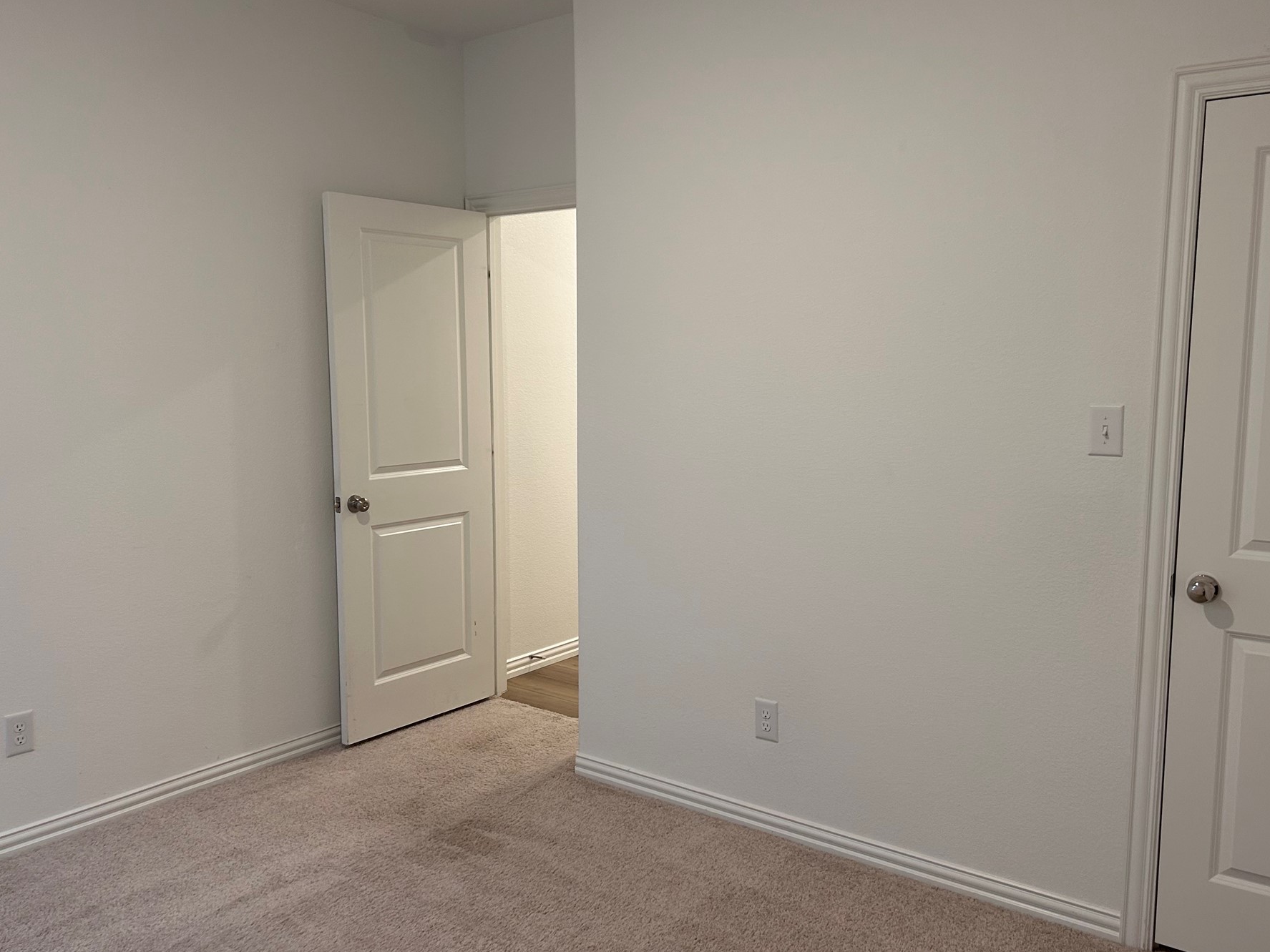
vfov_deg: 46.8
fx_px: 1101
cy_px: 468
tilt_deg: -8.4
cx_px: 624
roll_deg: +0.4
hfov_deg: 60.0
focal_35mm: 30
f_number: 1.5
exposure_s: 1/60
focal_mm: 5.7
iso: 100
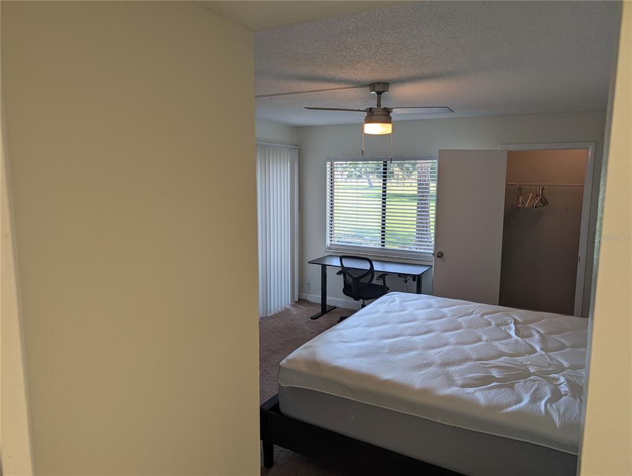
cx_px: 316
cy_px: 238
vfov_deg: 56.9
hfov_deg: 71.5
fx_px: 439
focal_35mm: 24
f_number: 1.68
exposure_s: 1/130
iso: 20
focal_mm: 6.9
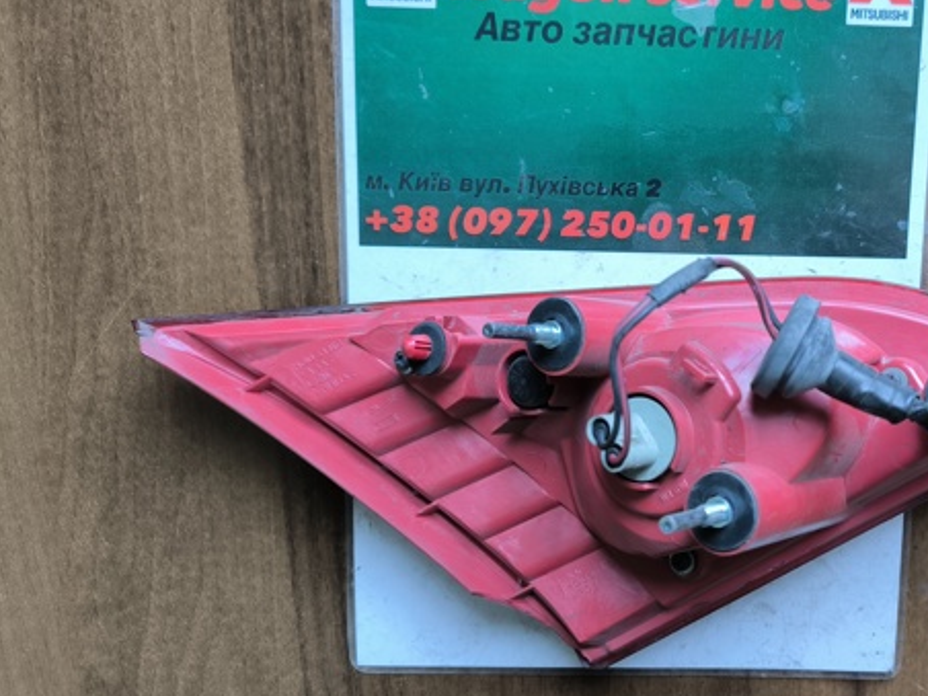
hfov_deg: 52.4
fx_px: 911
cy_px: 314
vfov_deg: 41.7
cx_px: 655
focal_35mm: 34
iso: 320
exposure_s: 1/100
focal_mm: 6.92
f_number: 1.9
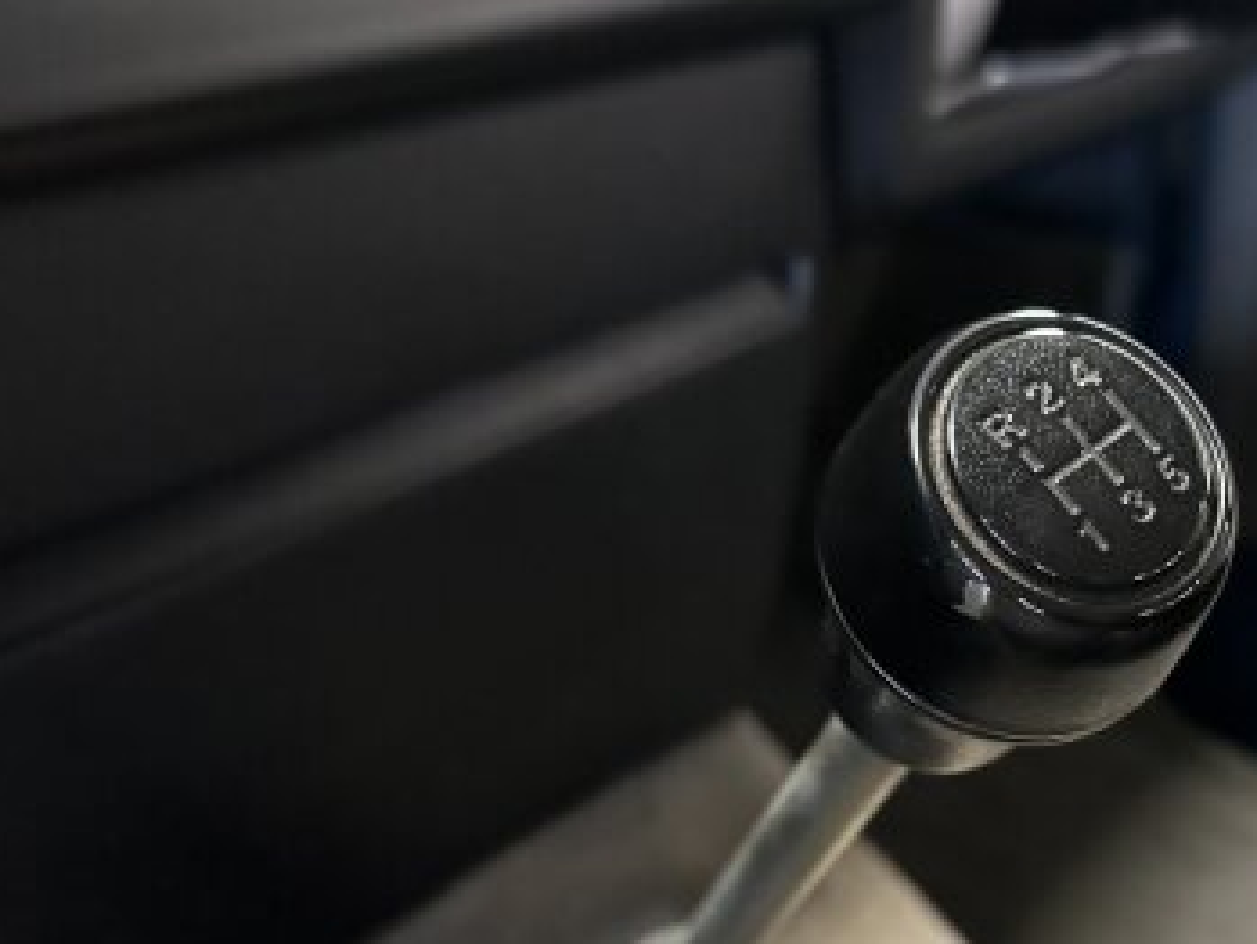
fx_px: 1598
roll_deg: -4.4
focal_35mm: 44
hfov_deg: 40.4
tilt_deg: -30.1
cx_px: 1073
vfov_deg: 32.1
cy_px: 746
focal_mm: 6.86
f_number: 1.78
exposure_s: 1/40
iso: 1000
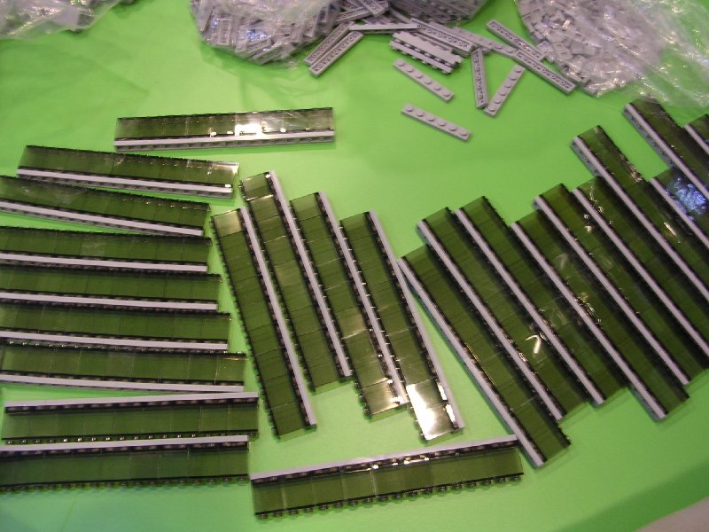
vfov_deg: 37.7
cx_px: 354
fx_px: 778
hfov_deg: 49.0
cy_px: 266
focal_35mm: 38
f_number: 2.8
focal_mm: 5.8
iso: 100
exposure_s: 1/5
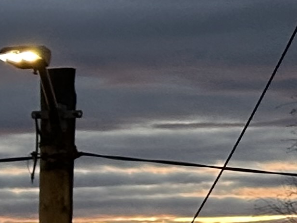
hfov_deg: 5.9
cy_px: -192
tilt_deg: +10.5
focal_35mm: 313
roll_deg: +1.1
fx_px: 2687
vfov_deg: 4.7
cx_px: 854
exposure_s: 1/33
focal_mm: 6.86
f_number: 1.78
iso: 200
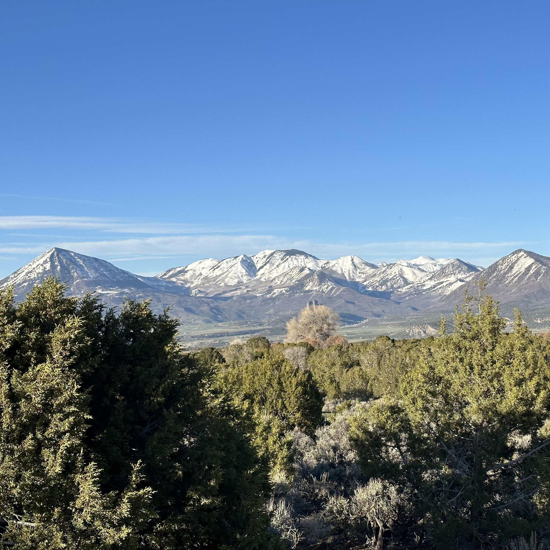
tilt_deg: +2.1
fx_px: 1025
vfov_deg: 30.0
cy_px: 274
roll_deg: +0.7
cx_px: 356
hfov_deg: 29.9
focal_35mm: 57
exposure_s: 1/3876
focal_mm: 6.86
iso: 64
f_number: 1.78
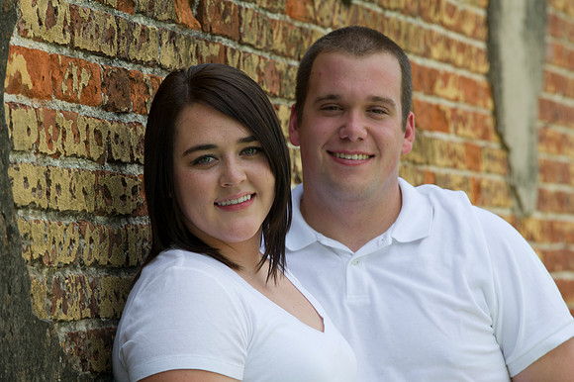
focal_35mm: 200
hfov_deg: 10.3
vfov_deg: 6.9
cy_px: 191
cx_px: 287
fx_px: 3187
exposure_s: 1/125
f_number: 7.1
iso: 200
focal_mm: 200
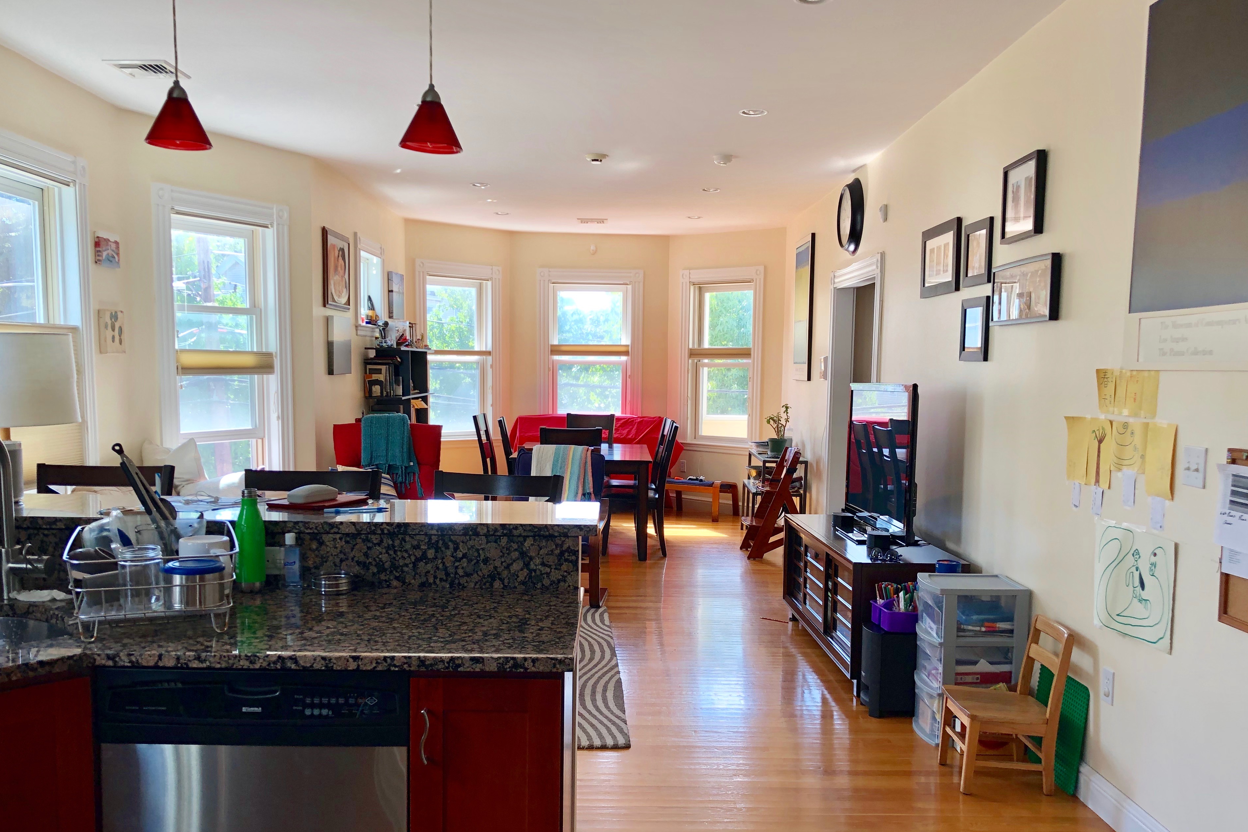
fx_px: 1075
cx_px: 609
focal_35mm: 31
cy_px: 482
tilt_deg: -4.0
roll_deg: +0.2
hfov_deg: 60.3
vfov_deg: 42.2
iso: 50
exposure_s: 1/120
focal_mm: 4
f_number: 1.8
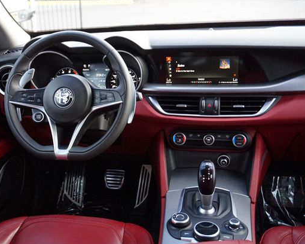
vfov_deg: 36.8
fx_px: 366
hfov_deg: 44.9
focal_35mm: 41
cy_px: 126
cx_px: 121
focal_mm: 23
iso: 2500
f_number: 4
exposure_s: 1/160
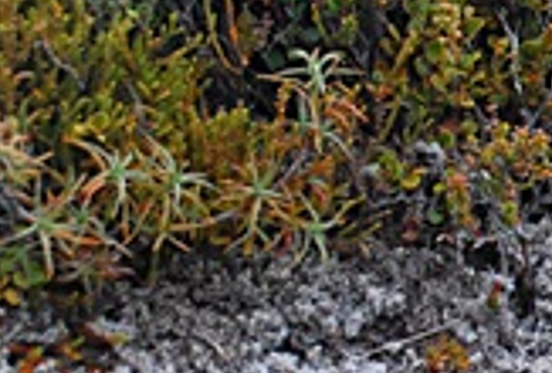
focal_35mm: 279
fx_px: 4294
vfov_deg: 5.0
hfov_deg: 7.2
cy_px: 41
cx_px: 860
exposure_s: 1/500
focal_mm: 38
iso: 400
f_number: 5.6
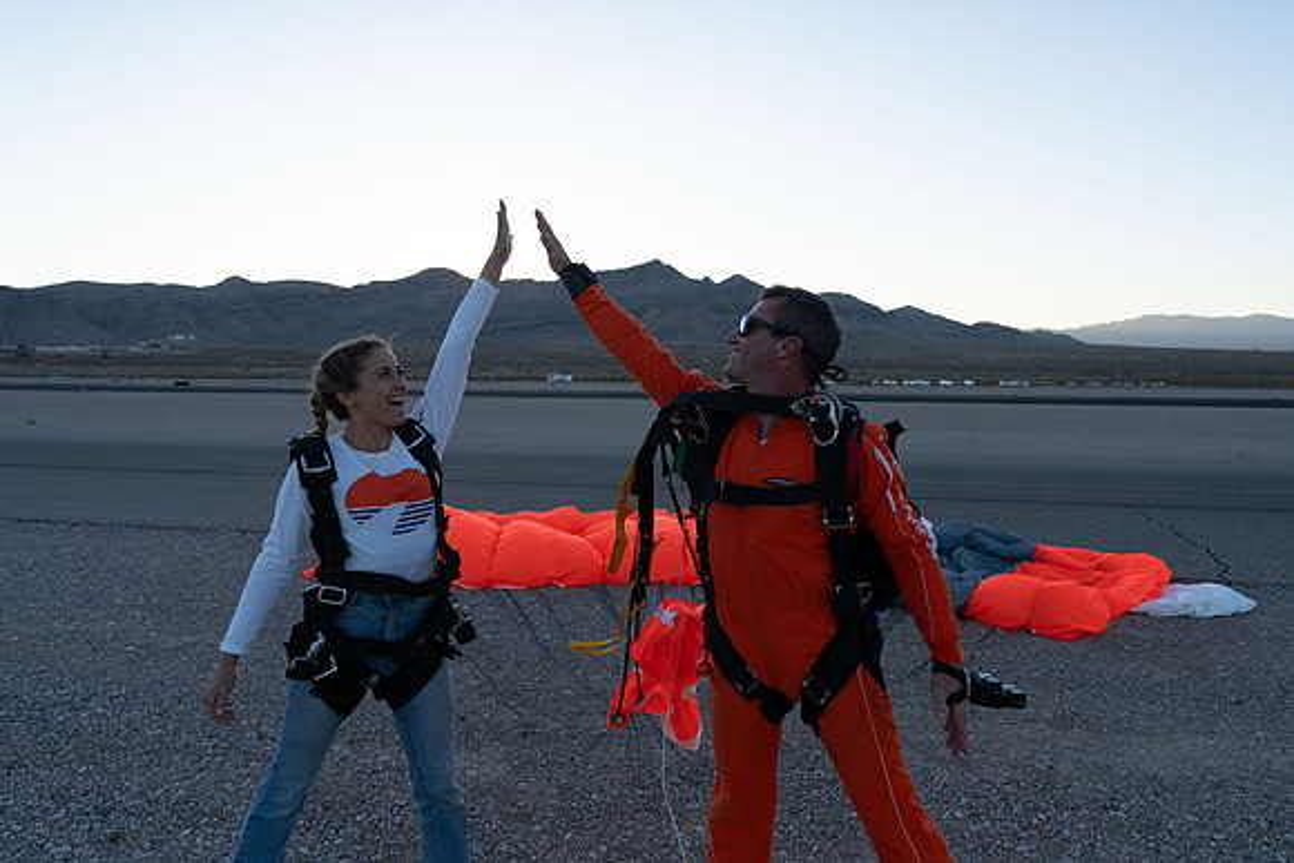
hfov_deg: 73.7
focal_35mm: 24
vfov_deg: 53.2
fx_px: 863
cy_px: 432
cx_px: 647
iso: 1250
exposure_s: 1/2000
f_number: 5
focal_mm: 24
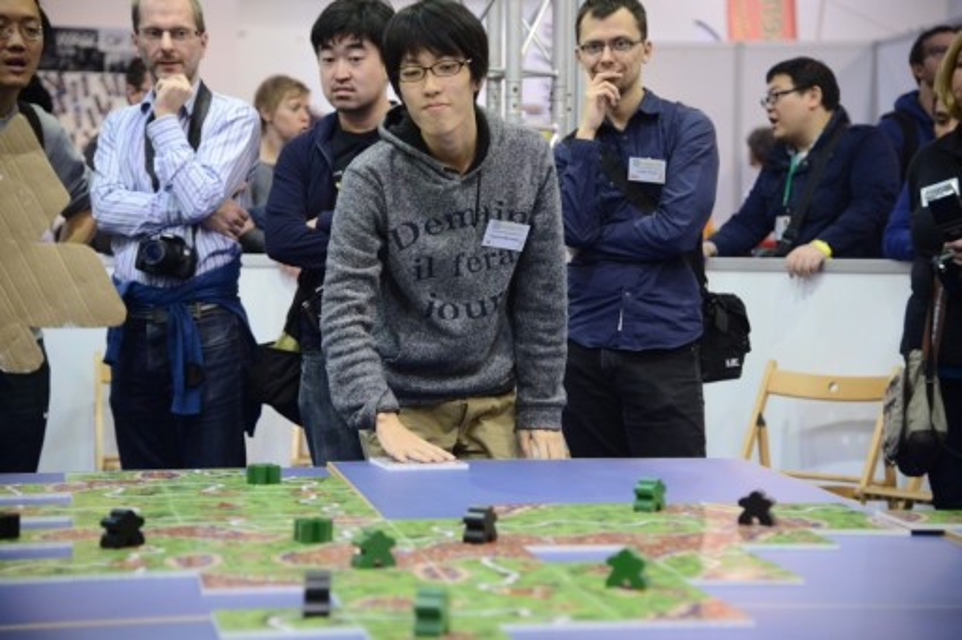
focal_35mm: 92
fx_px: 2458
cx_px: 481
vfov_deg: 14.9
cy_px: 320
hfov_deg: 22.1
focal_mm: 92
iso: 1600
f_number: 4
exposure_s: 1/160
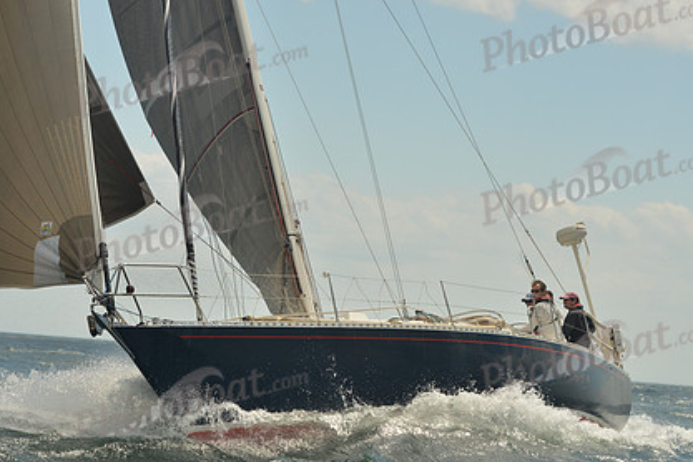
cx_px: 396
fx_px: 2676
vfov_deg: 9.9
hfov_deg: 14.8
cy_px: 292
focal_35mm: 139
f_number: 7.1
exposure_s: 1/800
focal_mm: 100
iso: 400
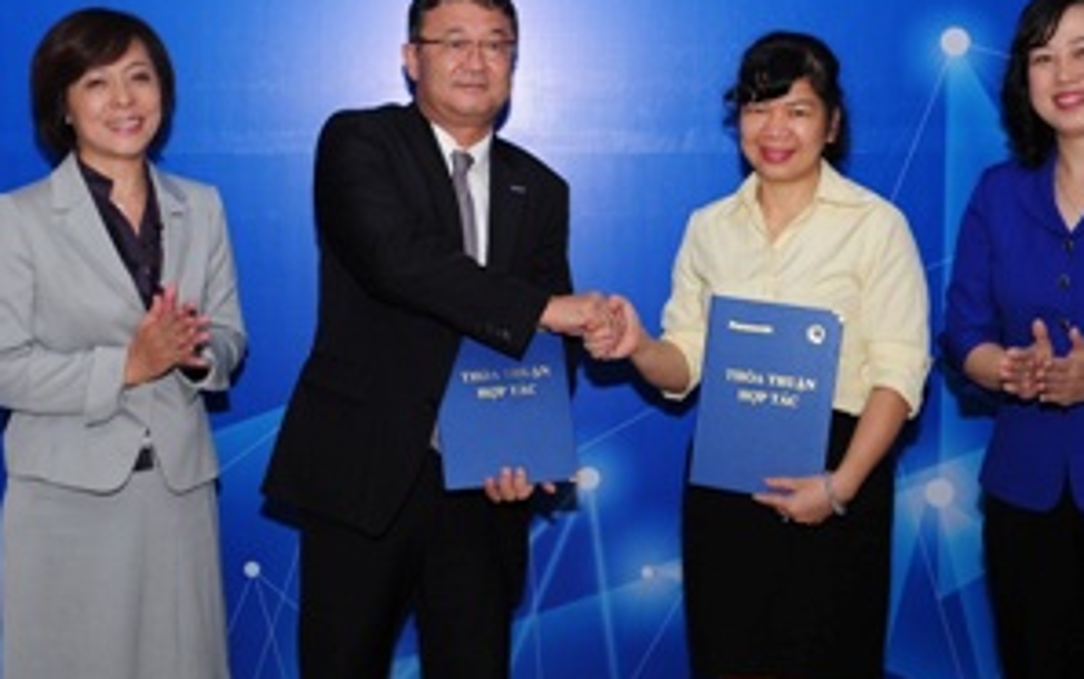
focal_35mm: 66
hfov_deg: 31.0
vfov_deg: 19.6
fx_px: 1951
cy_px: 153
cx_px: 471
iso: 200
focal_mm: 35
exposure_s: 1/200
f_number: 4
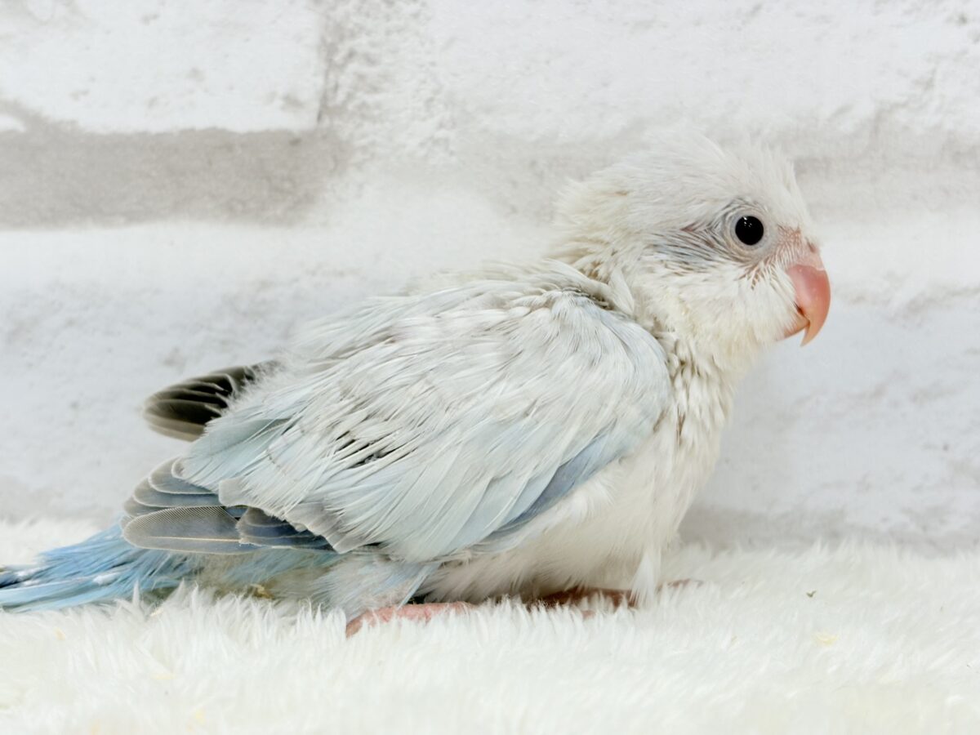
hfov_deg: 36.8
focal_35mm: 52
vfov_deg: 28.0
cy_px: 368
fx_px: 1472
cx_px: 490
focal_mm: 5.96
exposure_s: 1/50
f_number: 1.6
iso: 32
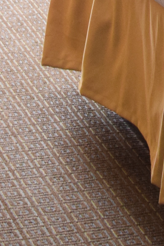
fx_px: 1864
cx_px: 420
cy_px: -388
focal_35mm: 273
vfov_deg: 7.0
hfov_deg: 4.9
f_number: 4
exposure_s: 1/100
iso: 1600
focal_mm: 35
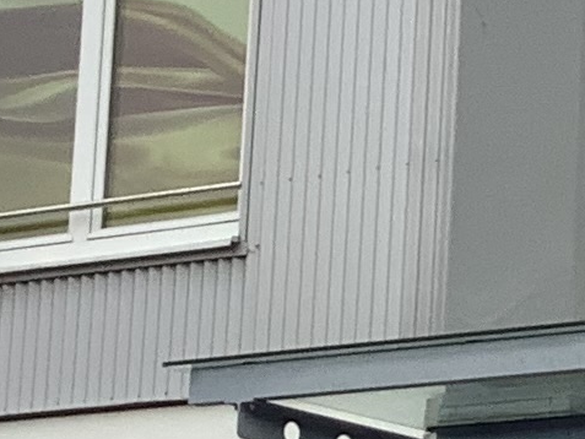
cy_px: 407
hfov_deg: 8.8
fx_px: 3584
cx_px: 1193
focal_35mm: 212
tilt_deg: +8.9
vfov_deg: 7.0
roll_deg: -1.1
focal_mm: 3.3
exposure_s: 1/120
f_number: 2.4
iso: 25
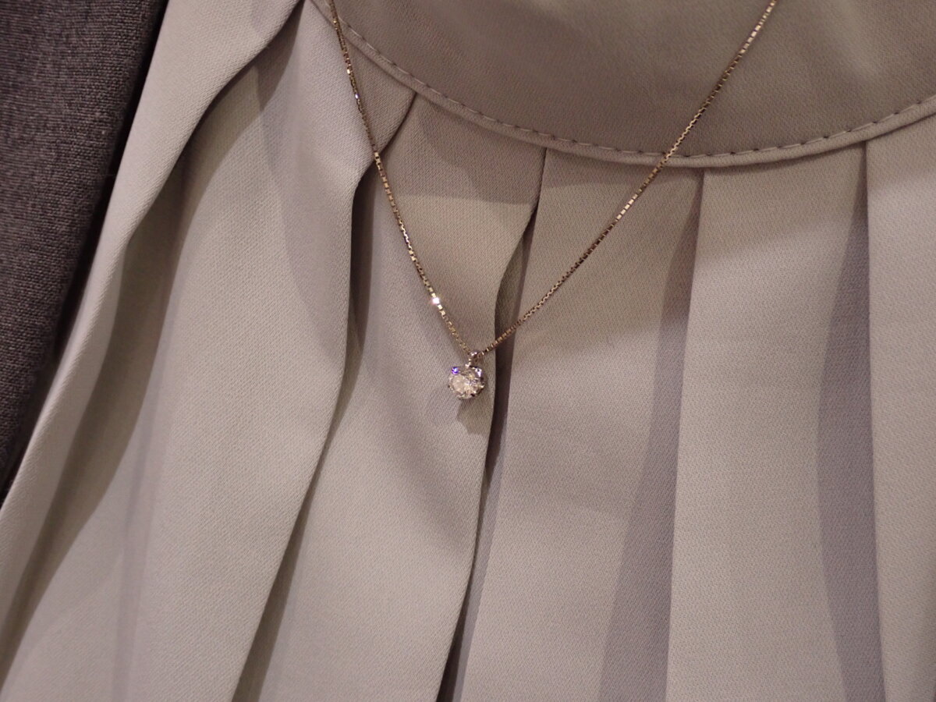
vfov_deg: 19.1
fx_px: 2082
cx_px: 468
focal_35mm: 77
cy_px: 351
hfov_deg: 25.3
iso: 500
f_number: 4.1
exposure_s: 1/80
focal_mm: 13.65
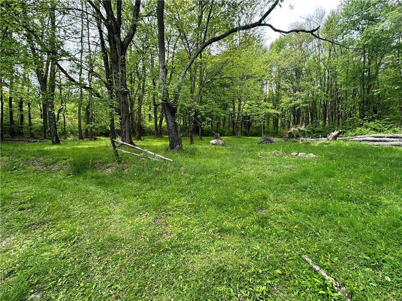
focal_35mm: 14
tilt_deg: +0.6
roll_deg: -0.5
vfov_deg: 85.7
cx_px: 201
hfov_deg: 102.1
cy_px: 150
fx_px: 163
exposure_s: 1/262
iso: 40
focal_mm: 2.22
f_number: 2.2
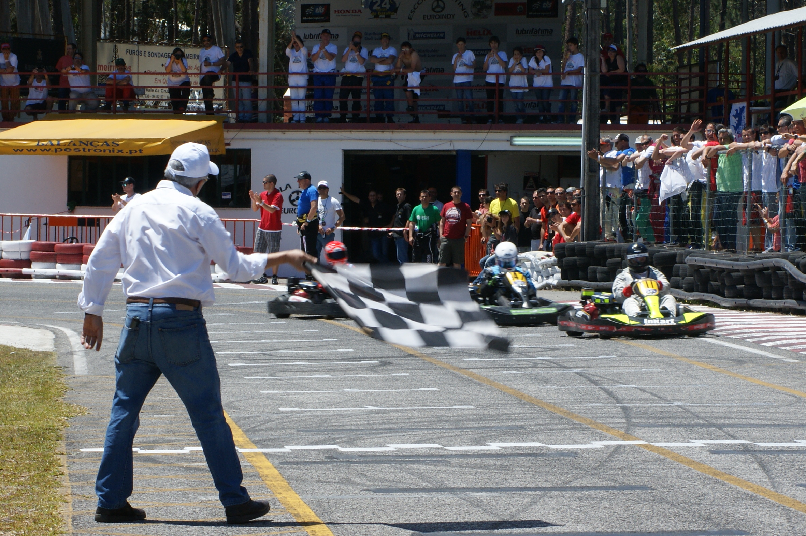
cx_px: 427
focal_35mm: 175
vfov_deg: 7.8
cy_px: 335
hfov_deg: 11.8
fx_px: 3916
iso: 100
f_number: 11
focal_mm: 60
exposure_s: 1/160
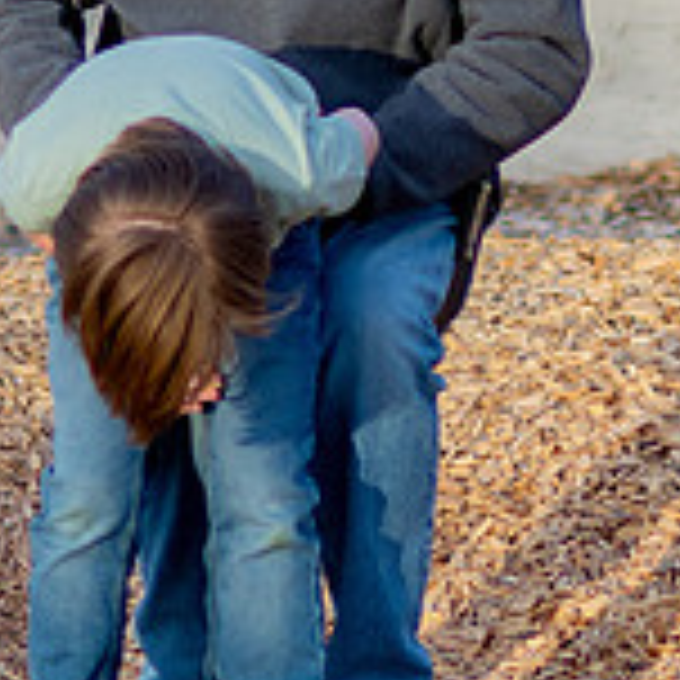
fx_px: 12024
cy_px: 245
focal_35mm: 541
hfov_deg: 3.2
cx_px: 895
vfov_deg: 3.2
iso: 200
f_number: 2.2
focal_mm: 85
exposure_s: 1/800
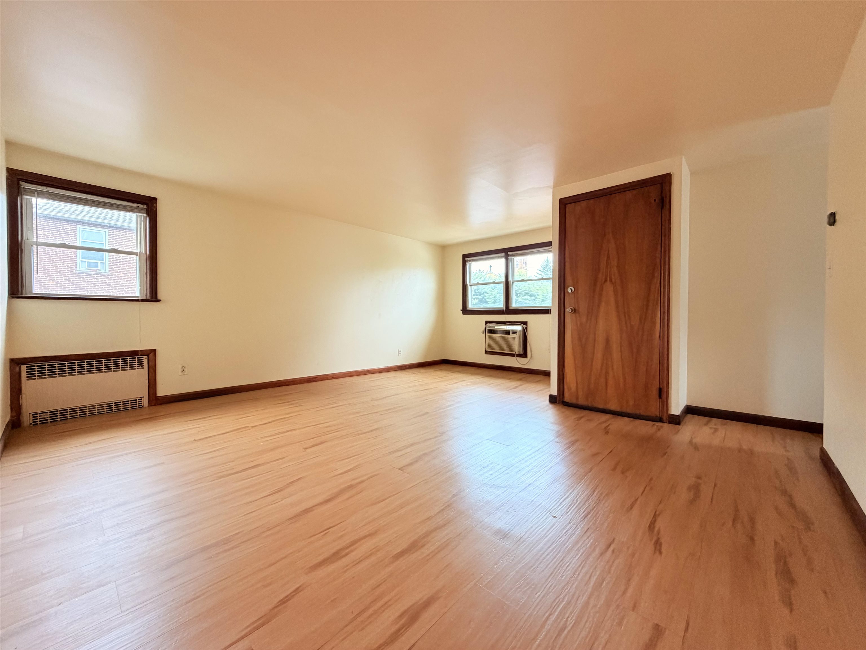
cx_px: 433
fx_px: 350
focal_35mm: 14
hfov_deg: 102.1
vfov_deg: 85.7
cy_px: 325
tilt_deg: -0.9
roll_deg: +0.1
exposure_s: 1/121
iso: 250
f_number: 2.2
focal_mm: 2.22
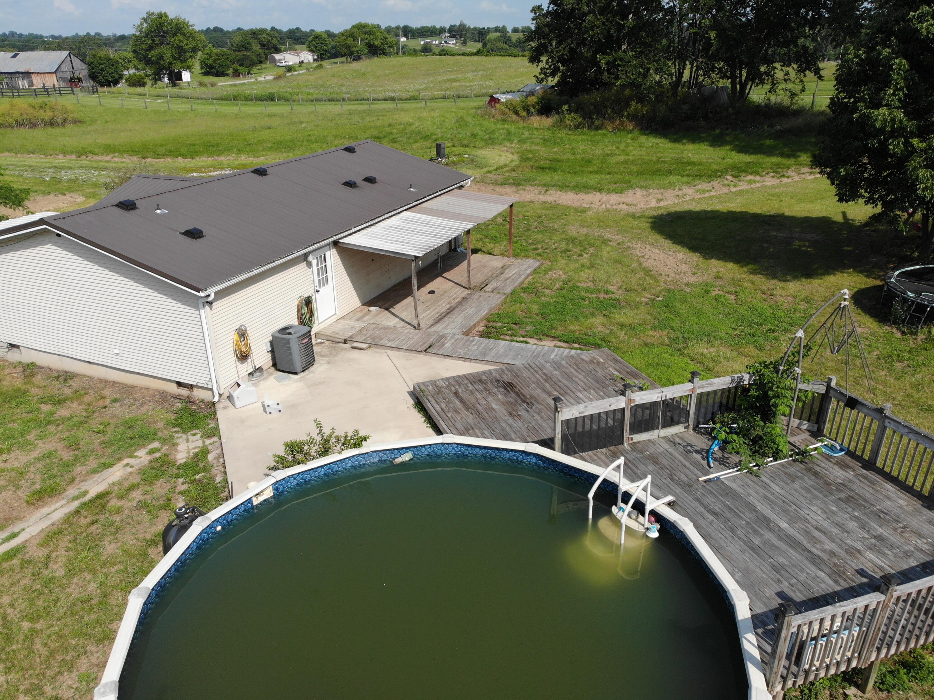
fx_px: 647
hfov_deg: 71.6
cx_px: 467
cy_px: 350
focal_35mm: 24
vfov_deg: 56.8
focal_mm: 4.5
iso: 100
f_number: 2.8
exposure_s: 1/1000
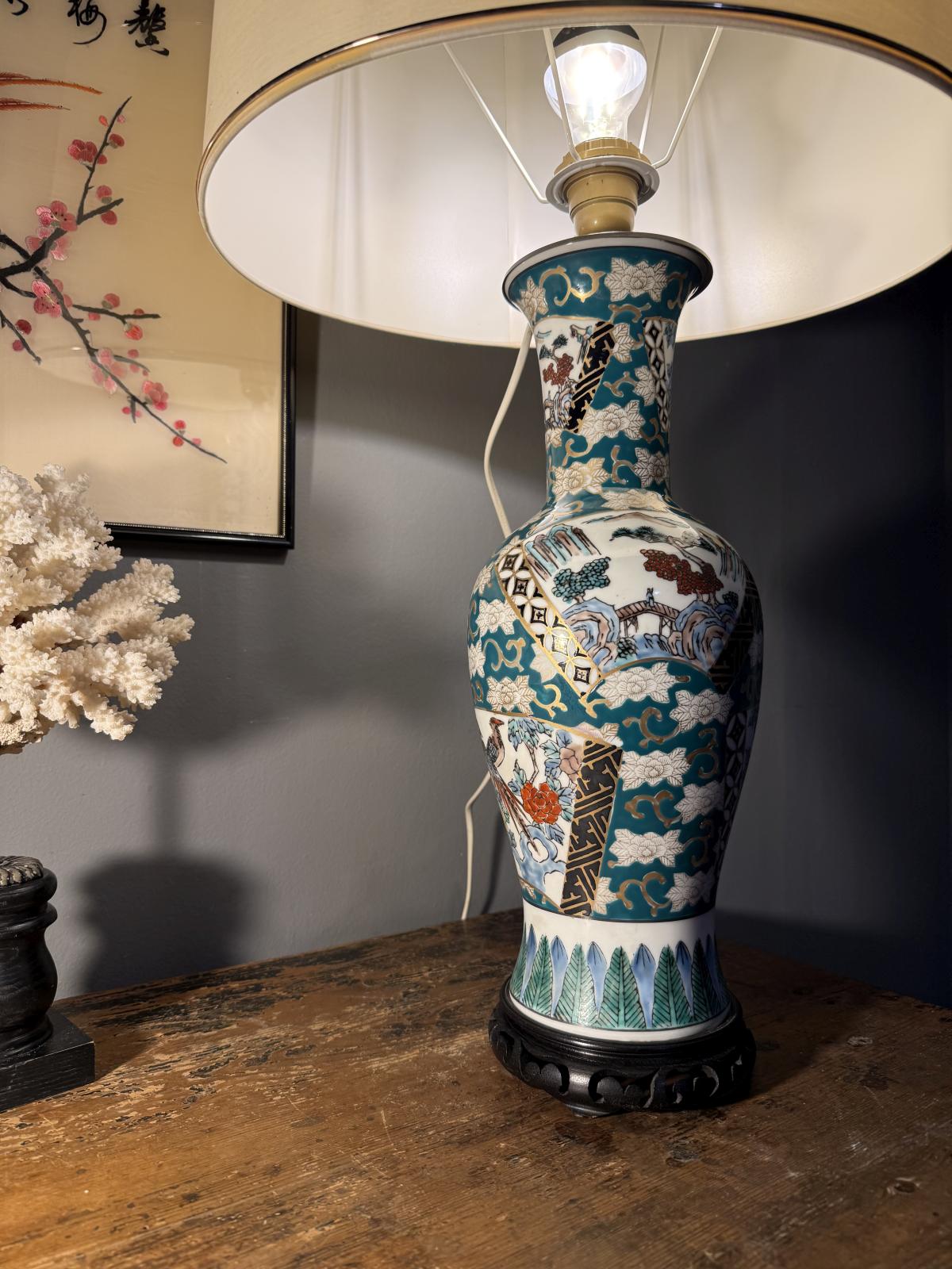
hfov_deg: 56.8
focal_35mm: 24
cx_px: 476
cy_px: 634
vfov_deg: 71.6
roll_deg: +1.1
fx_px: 880
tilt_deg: +1.6
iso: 80
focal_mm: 6.76
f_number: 1.78
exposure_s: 1/100
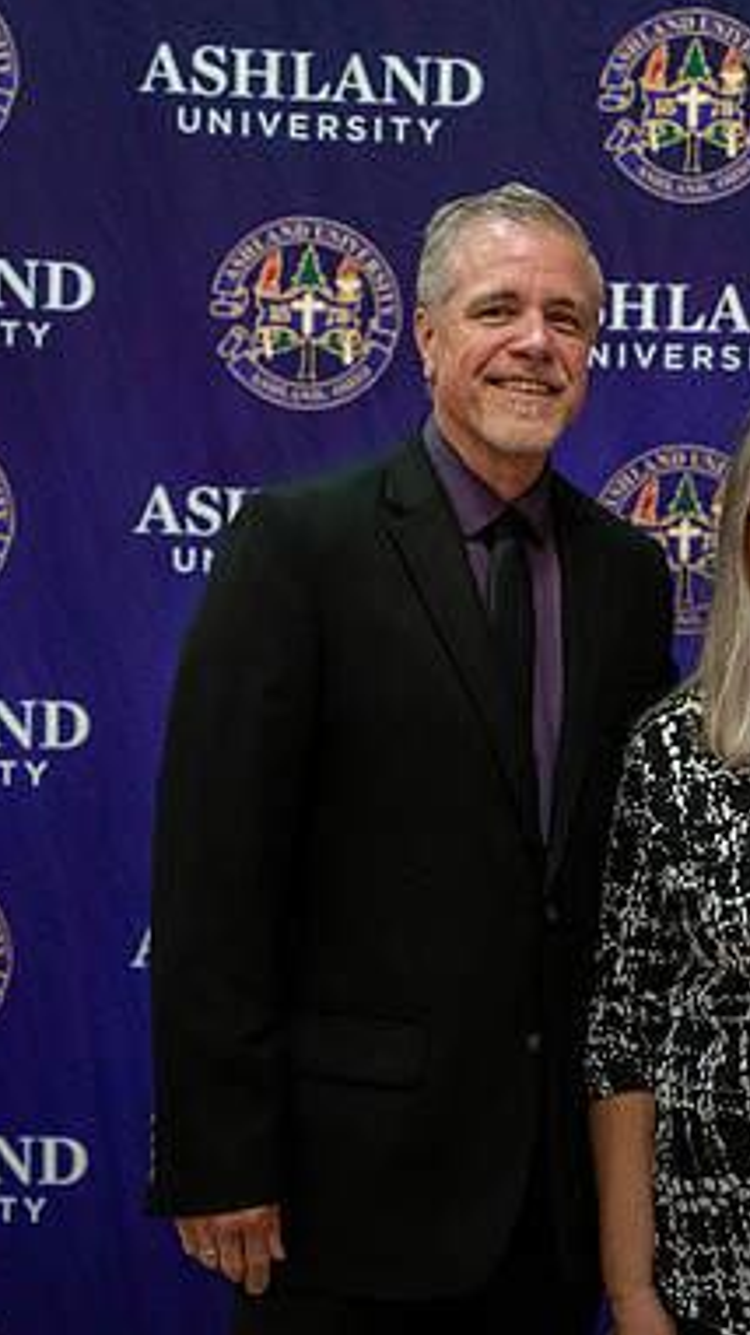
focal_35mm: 72
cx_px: 662
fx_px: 2548
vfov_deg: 29.4
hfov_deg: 16.5
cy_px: 656
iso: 5000
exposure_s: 1/400
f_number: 2.8
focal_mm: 44
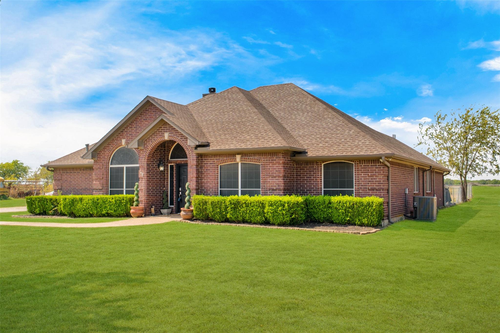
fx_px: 500
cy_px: 166
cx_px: 250
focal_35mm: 36
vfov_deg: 36.9
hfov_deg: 53.1
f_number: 10
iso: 80
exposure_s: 1/100
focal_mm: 24
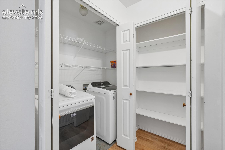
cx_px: 112
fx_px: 97
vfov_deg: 75.1
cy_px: 75
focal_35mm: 16
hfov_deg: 98.2
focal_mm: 10.4
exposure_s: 1/5
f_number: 8
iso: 800
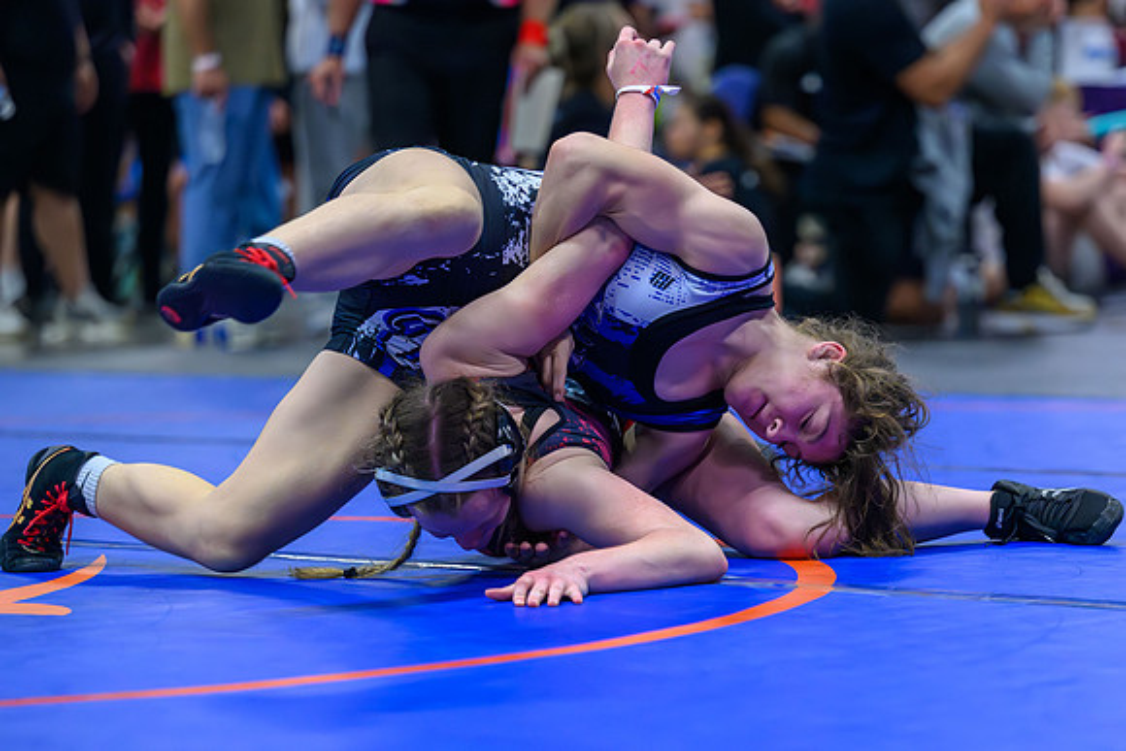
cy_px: 480
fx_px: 5229
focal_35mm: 167
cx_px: 677
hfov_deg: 12.3
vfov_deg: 8.2
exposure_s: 1/640
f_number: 2.8
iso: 8000
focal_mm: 125
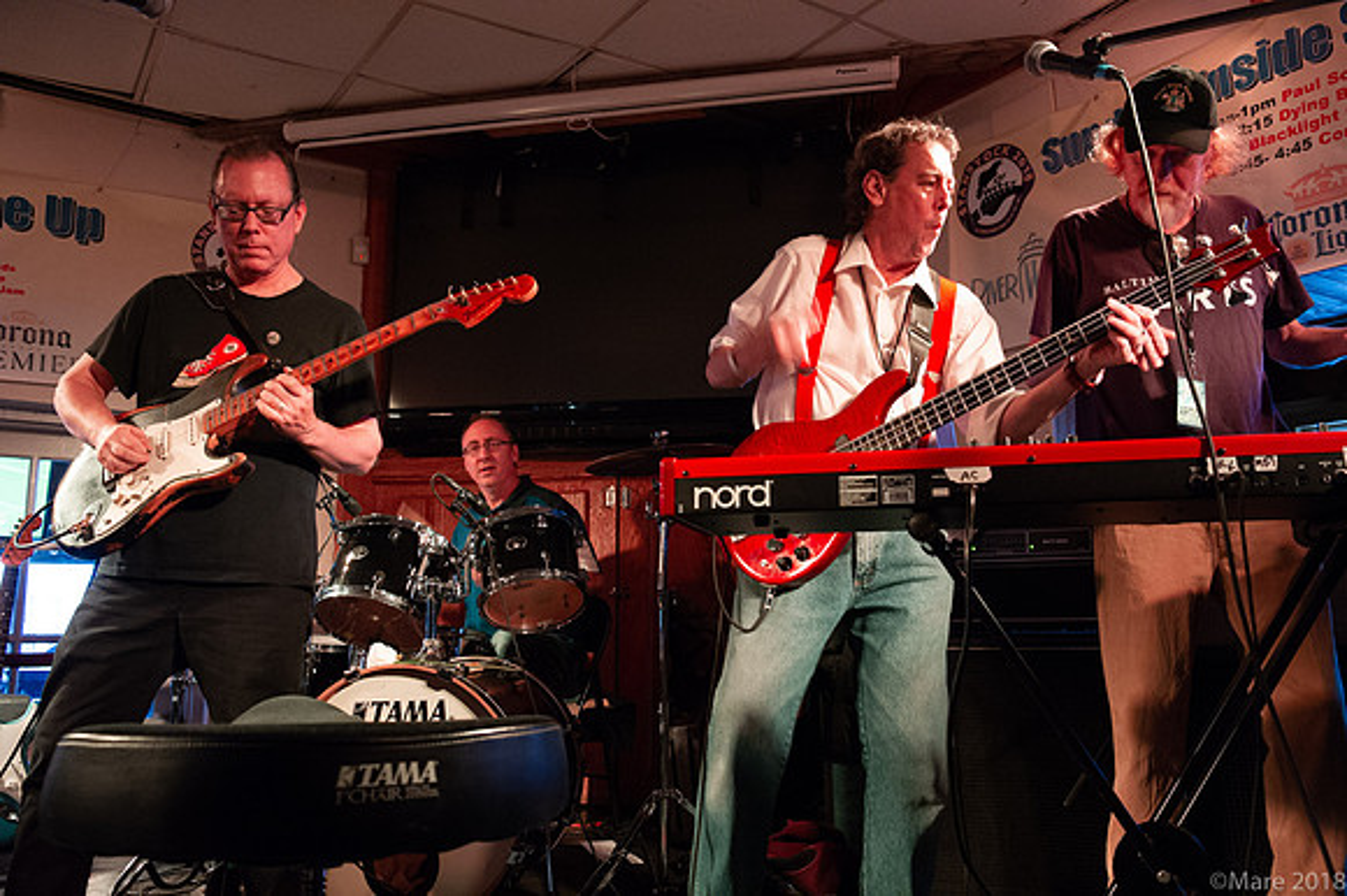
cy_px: 448
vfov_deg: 42.3
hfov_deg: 60.3
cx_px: 674
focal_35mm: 31
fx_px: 1159
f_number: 6.3
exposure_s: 1/50
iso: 6400
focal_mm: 31
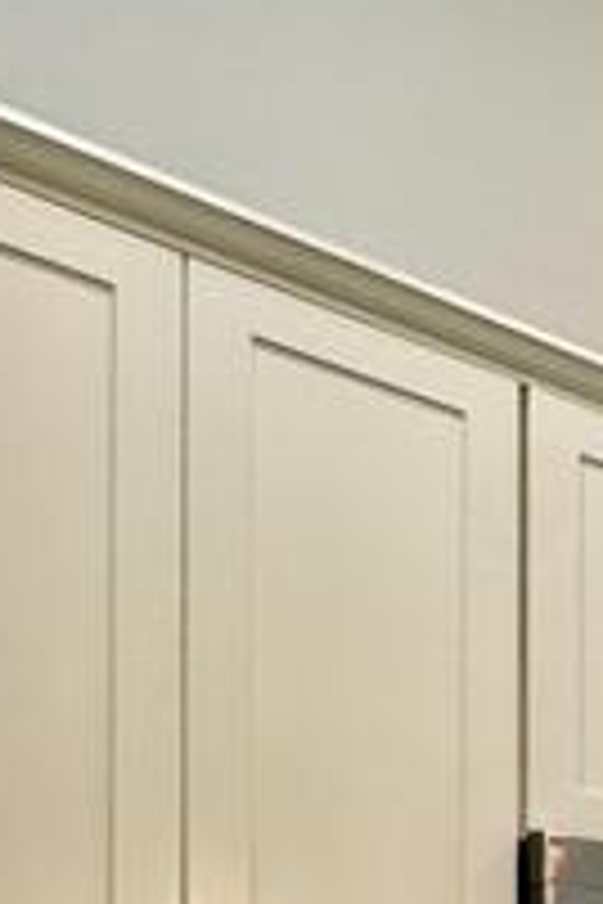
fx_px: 1457
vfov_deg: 27.5
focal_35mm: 58
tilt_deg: +0.6
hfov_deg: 17.8
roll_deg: +0.6
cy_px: 1237
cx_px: 1143
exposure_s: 1/60
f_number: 2.2
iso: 200
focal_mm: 2.22
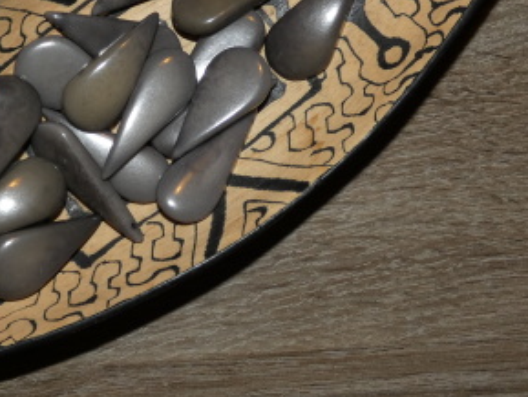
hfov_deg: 27.3
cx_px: 116
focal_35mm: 70
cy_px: 113
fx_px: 1068
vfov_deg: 20.9
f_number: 3.5
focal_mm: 6.8
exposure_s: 1/125
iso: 100
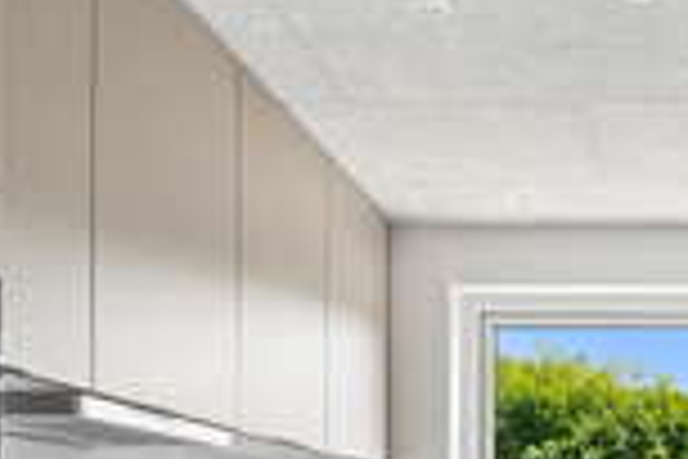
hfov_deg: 33.2
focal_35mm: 55
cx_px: 688
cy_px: 536
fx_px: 1051
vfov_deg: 22.8
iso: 640
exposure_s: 1/40
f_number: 9
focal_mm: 20
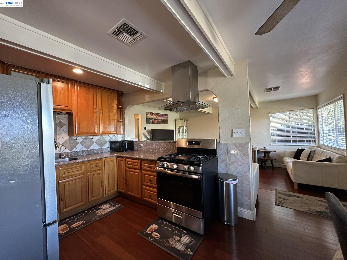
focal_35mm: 14
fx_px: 140
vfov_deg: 85.7
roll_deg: +1.3
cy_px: 130
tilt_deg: +2.4
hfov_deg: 102.1
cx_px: 174
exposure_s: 1/60
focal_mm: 2.22
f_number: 2.2
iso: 320
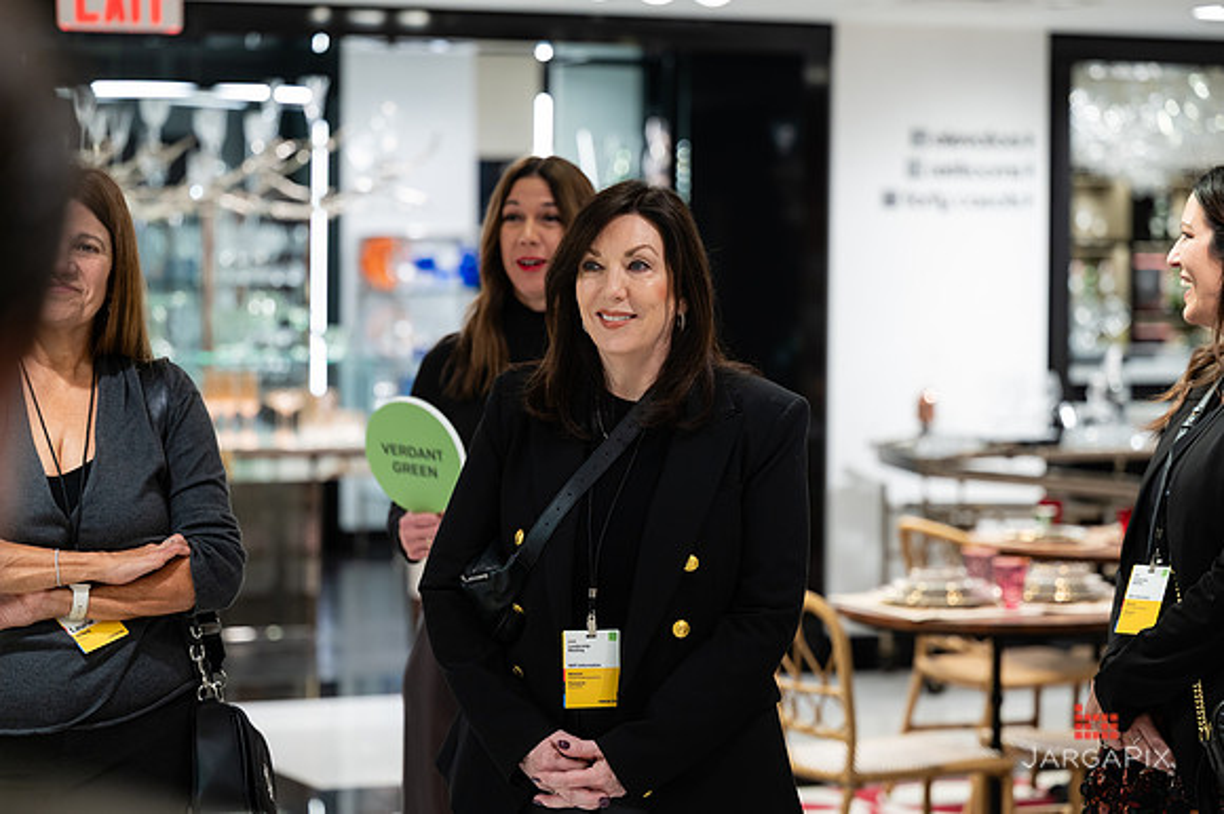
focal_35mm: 100
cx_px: 612
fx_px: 3395
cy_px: 407
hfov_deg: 20.4
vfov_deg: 13.7
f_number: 3.2
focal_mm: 96
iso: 640
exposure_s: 1/160
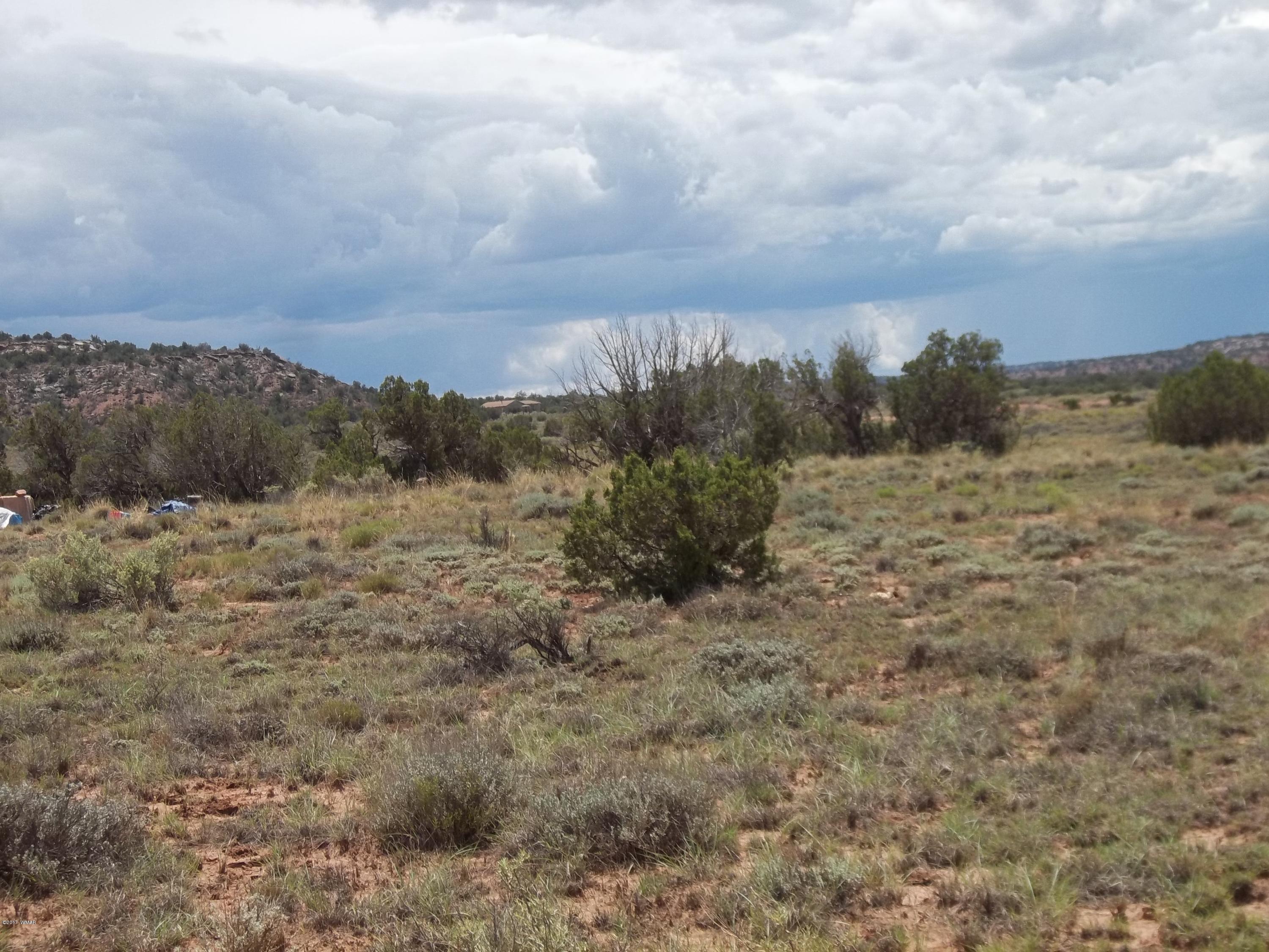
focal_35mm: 96
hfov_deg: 20.4
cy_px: 476
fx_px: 3519
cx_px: 634
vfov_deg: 15.4
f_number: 5.2
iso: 80
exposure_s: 1/500
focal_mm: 17.1
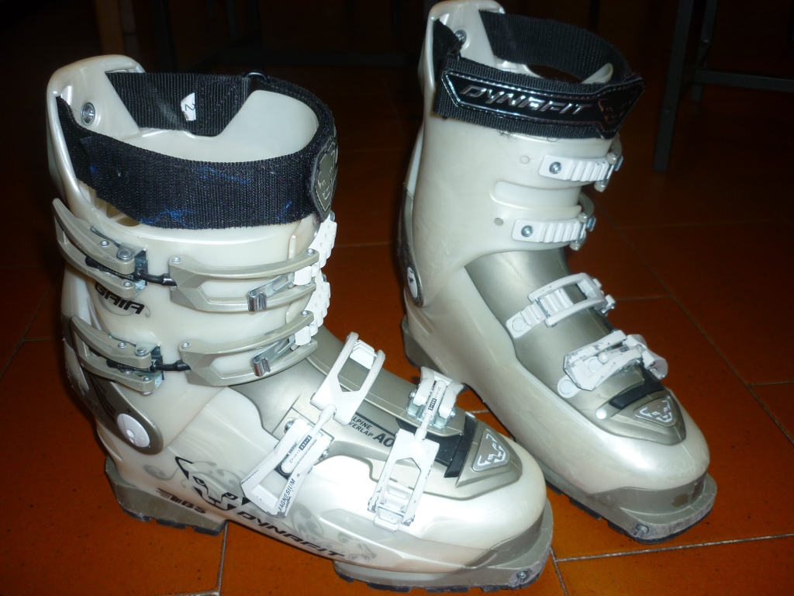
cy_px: 298
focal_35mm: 33
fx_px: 757
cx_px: 397
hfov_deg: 55.4
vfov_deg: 42.9
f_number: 2.8
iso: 100
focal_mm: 5.5
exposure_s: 1/30
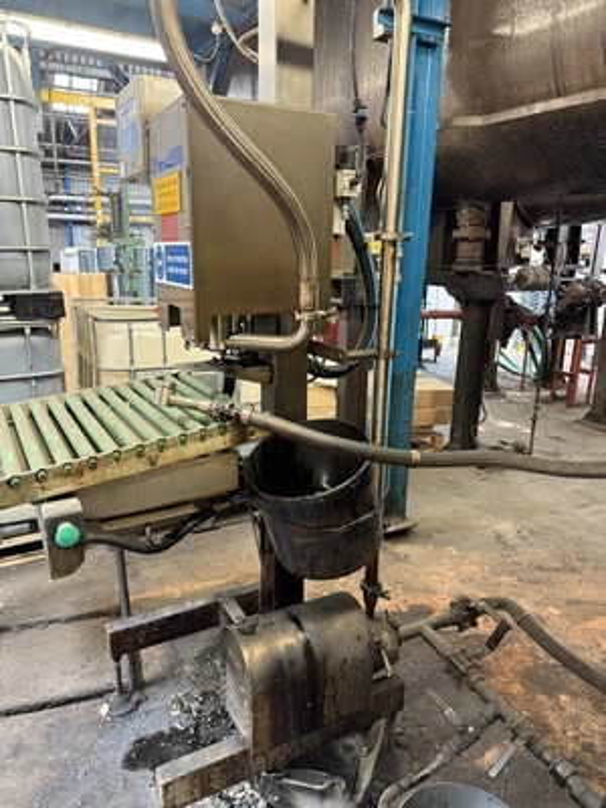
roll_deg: -0.3
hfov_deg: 56.8
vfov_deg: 71.6
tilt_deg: -14.4
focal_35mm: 24
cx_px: 303
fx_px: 560
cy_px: 404
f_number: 1.78
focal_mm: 6.76
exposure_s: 1/50
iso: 320
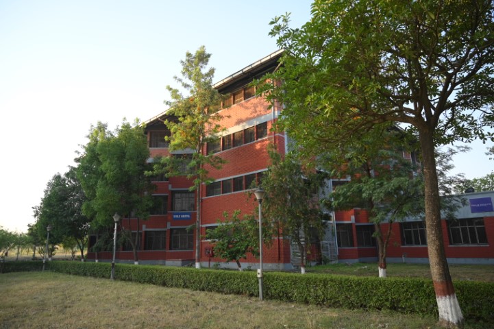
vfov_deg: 53.1
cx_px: 247
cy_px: 164
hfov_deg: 73.8
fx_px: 329
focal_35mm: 24
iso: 320
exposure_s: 1/320
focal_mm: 24
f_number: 4
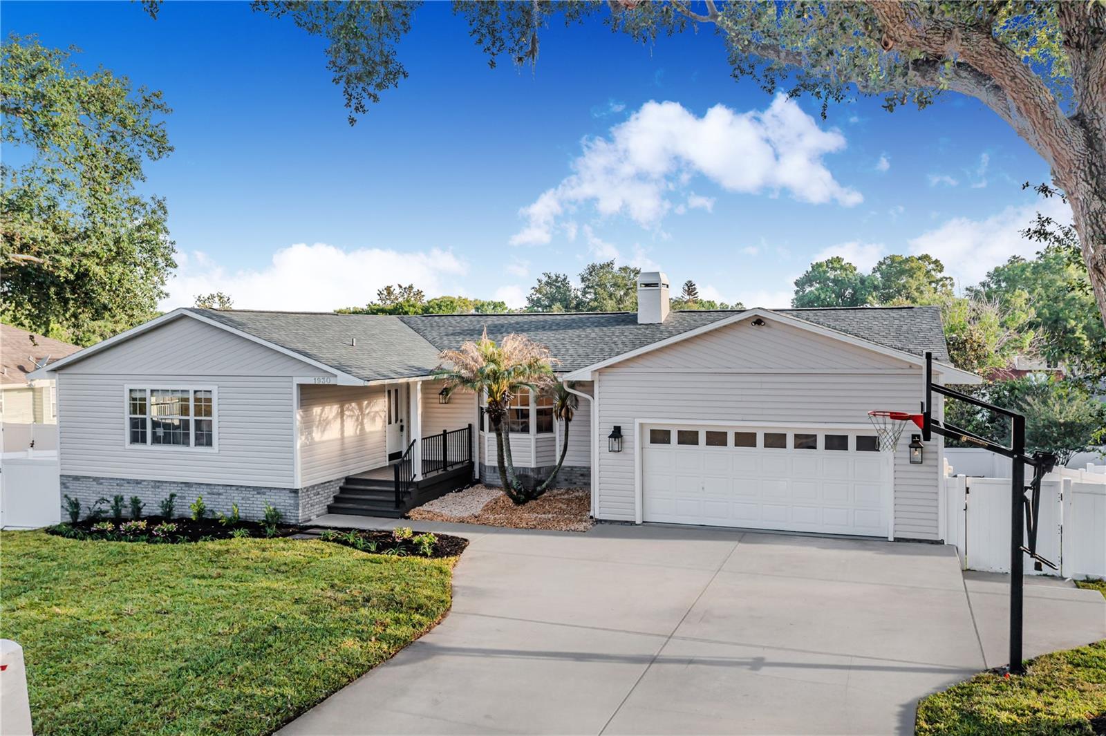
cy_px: 368
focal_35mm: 28
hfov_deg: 65.5
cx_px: 553
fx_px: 860
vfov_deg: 46.4
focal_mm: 10.26
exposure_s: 1/160
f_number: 5.6
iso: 100
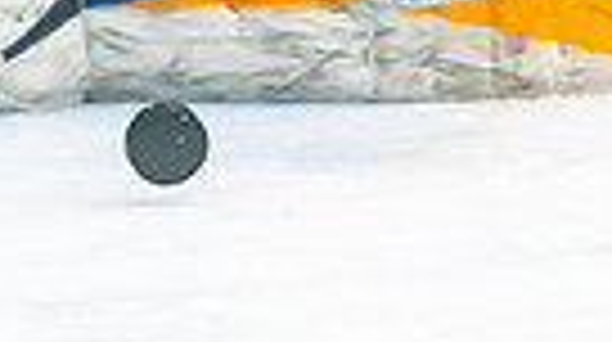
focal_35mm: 966
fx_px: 15651
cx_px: 863
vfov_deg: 1.3
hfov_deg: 2.2
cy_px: -147
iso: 3200
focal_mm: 165
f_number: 2.8
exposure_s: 1/1250
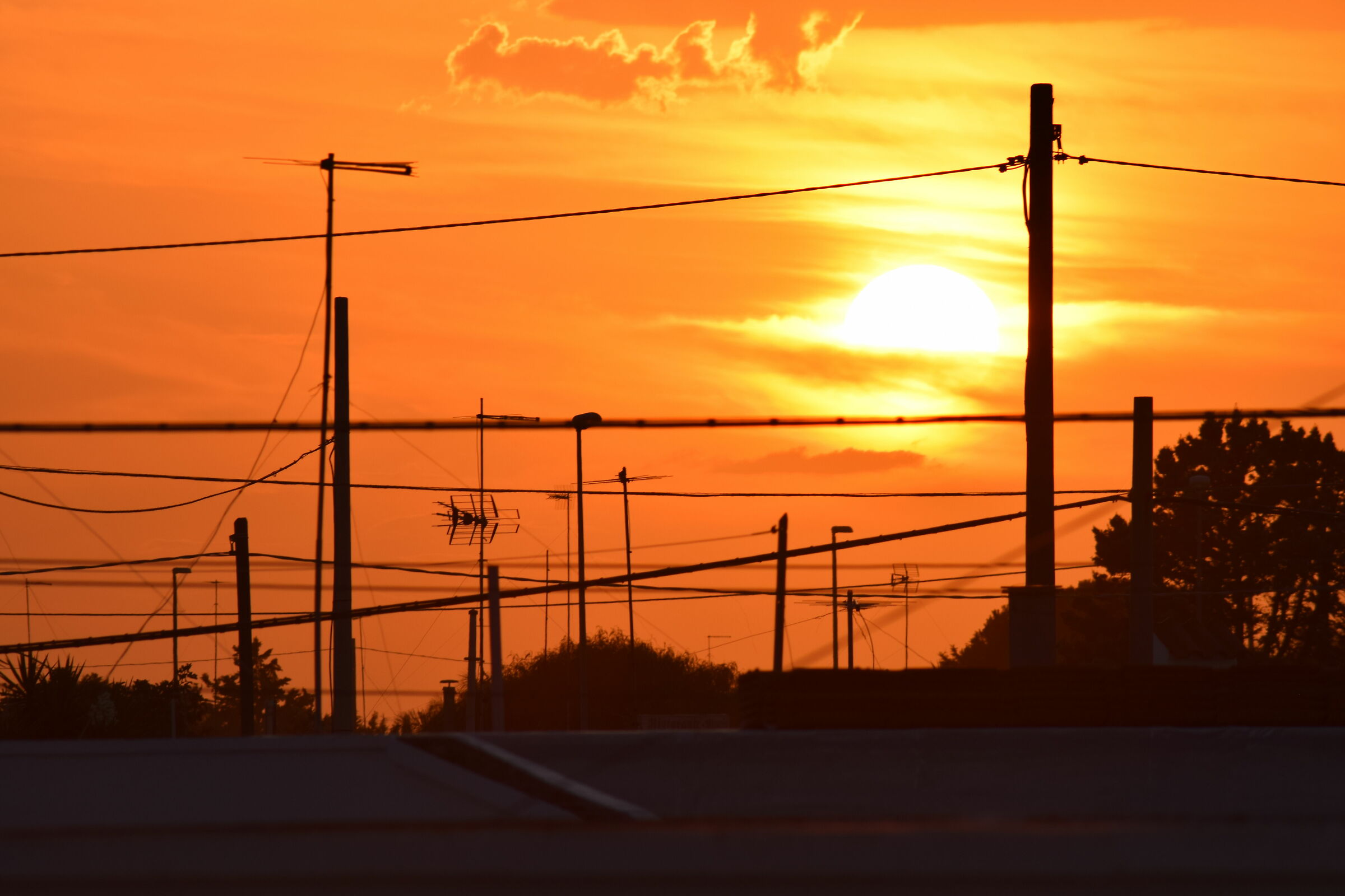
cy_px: 448
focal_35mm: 450
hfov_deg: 4.6
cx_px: 672
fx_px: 16811
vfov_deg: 3.1
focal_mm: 300
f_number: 13
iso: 100
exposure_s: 1/200
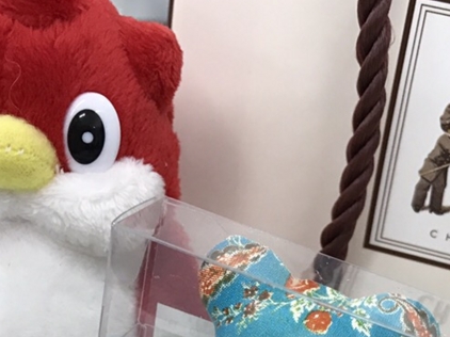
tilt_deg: -27.7
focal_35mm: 68
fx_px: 883
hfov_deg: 28.3
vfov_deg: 20.7
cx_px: 314
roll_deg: -9.9
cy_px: 356
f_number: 1.8
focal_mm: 3.99
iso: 32
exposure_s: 1/30
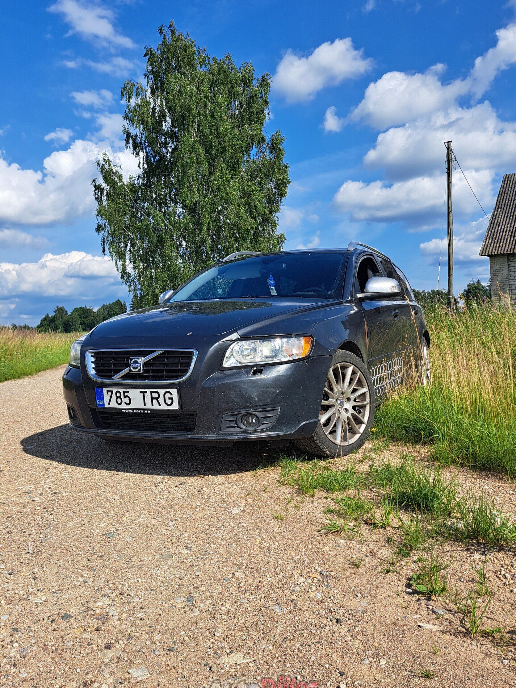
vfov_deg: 63.4
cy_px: 330
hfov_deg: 49.7
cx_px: 262
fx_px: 557
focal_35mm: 28
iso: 50
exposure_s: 1/1675
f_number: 1.8
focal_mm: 5.23
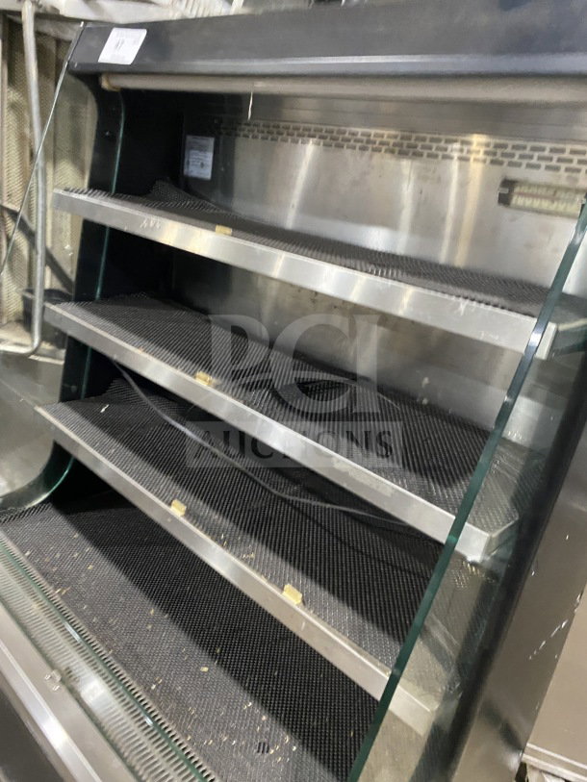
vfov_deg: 67.3
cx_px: 294
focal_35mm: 26
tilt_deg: -9.9
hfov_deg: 53.1
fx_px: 588
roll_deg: -10.1
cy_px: 391
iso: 640
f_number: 1.8
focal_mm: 4.25
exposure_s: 1/38
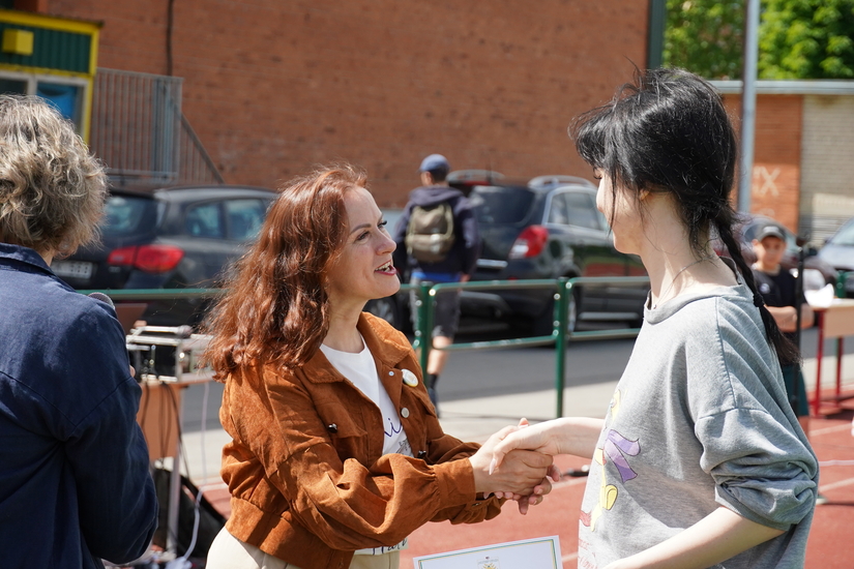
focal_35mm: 99
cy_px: 284
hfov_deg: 20.6
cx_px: 427
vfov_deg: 13.8
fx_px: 2348
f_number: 5.6
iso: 800
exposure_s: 1/2000
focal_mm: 66
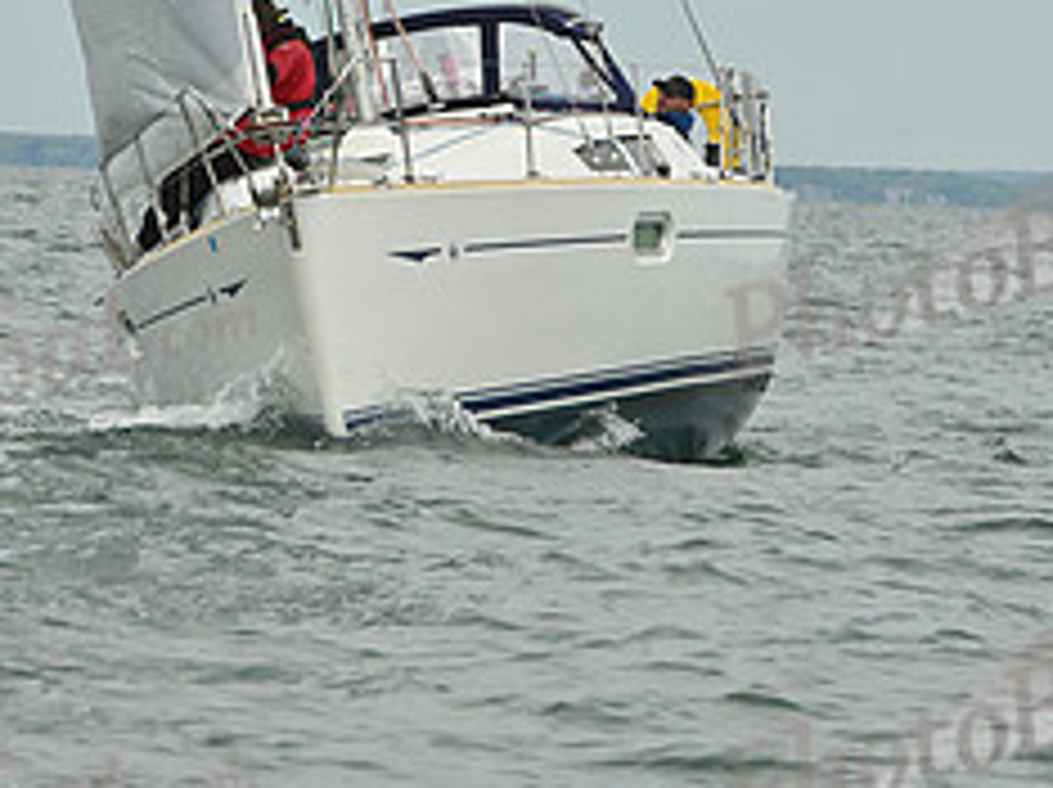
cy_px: 88
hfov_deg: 4.2
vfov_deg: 3.1
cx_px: 495
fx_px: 14495
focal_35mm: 477
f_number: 13
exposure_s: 1/1000
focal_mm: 200
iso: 320
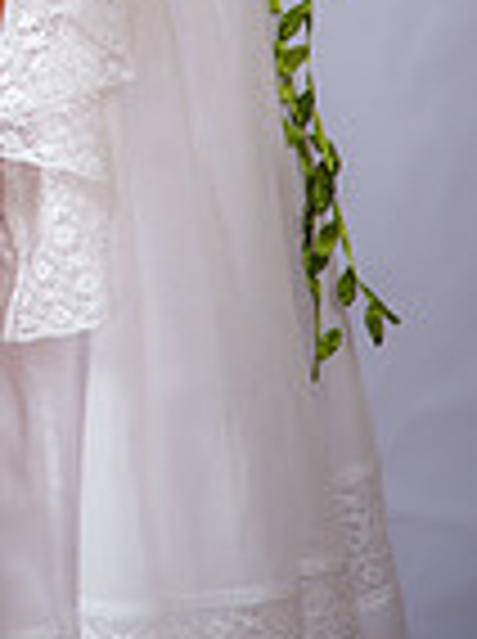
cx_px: -191
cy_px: -207
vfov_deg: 7.6
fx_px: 4773
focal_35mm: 259
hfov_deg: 5.7
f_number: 6.3
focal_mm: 85
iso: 250
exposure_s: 1/160
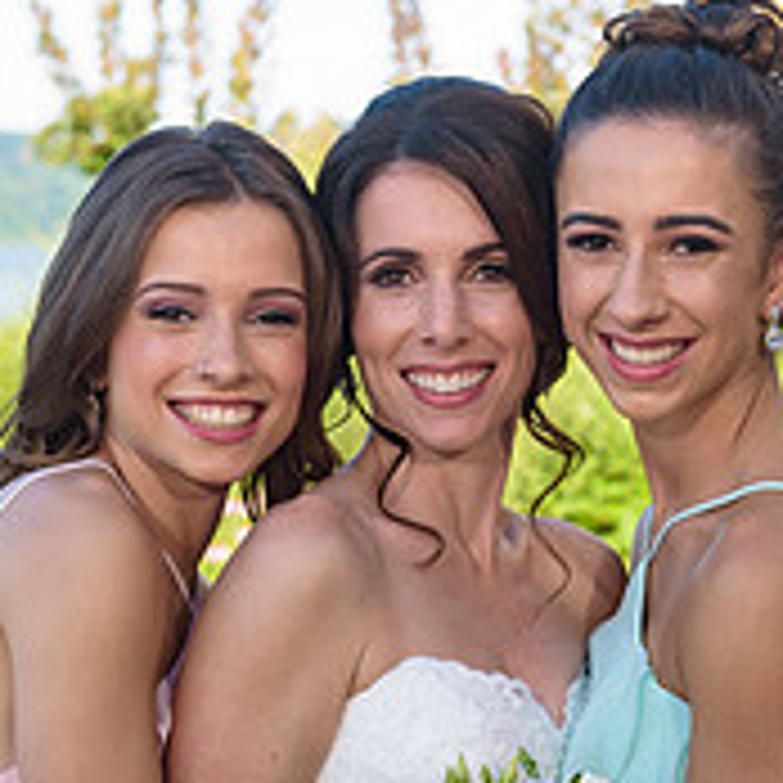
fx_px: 3992
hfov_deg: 11.2
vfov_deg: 11.2
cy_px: 646
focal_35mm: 156
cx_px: 446
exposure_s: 1/250
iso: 200
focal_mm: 55
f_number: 4
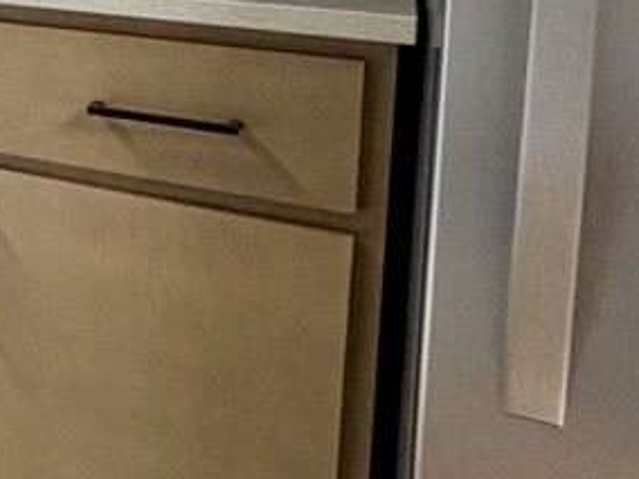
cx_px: -608
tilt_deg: -4.4
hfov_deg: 19.4
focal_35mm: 63
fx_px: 1163
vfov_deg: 21.6
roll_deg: +0.4
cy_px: -97
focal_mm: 2.22
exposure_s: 1/60
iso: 250
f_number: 2.2
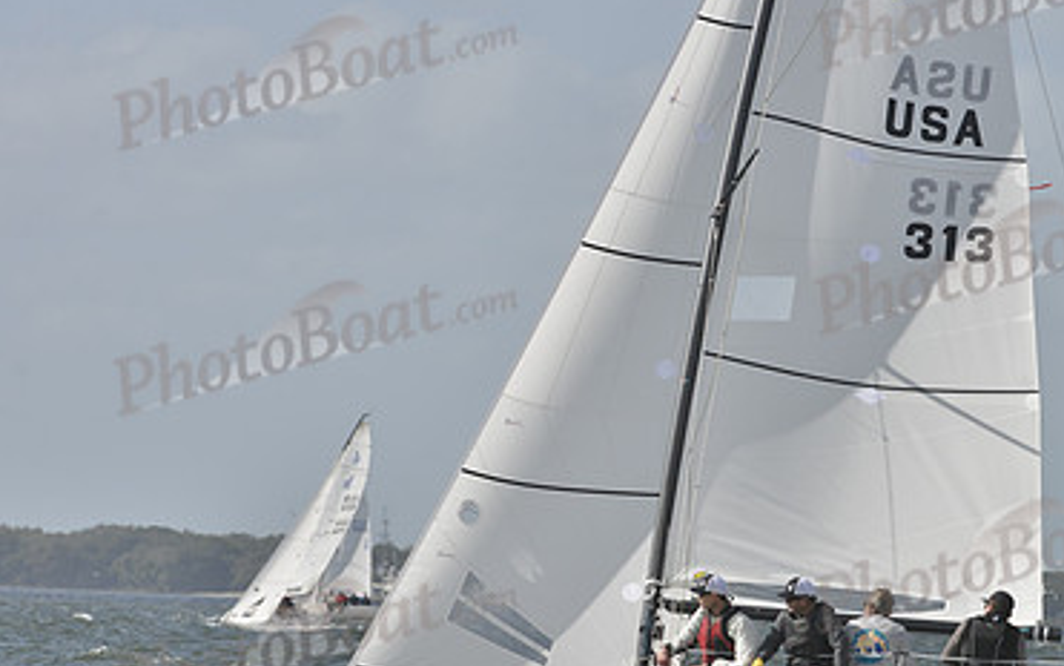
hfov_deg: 5.5
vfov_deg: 3.4
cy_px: 449
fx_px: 11079
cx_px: 668
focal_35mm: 382
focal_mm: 240
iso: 400
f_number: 10
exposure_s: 1/1250
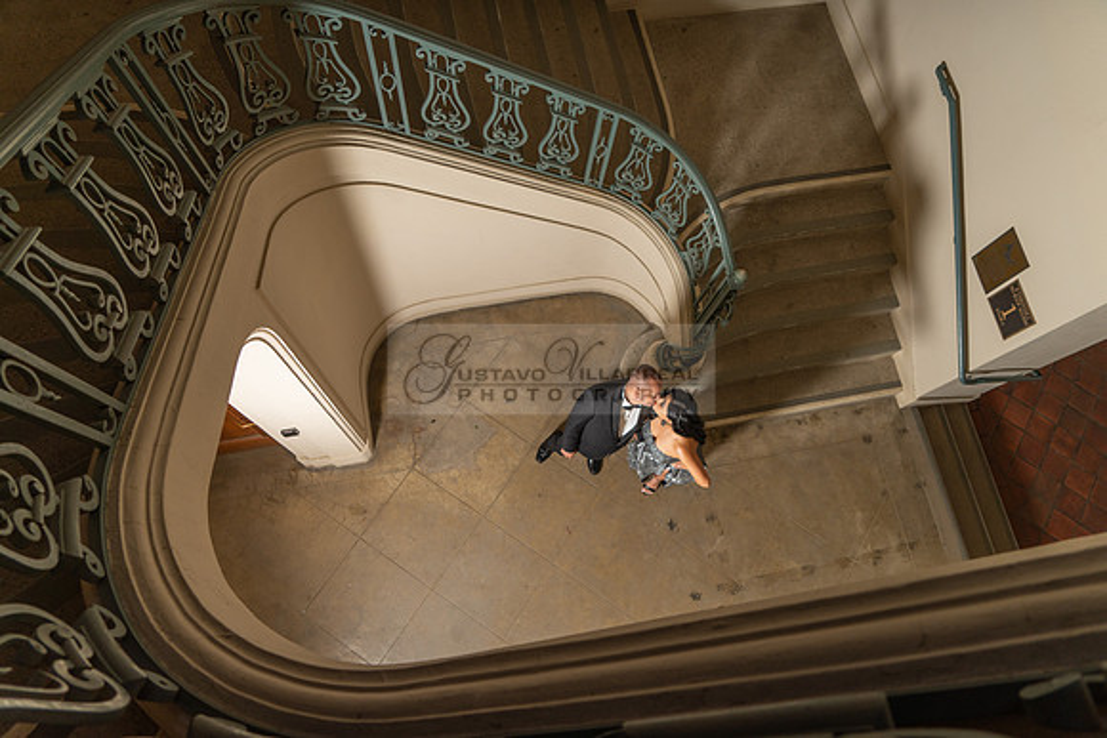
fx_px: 738
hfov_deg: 73.7
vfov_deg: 53.2
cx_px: 554
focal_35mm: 24
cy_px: 369
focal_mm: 24
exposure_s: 1/200
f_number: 4
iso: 400
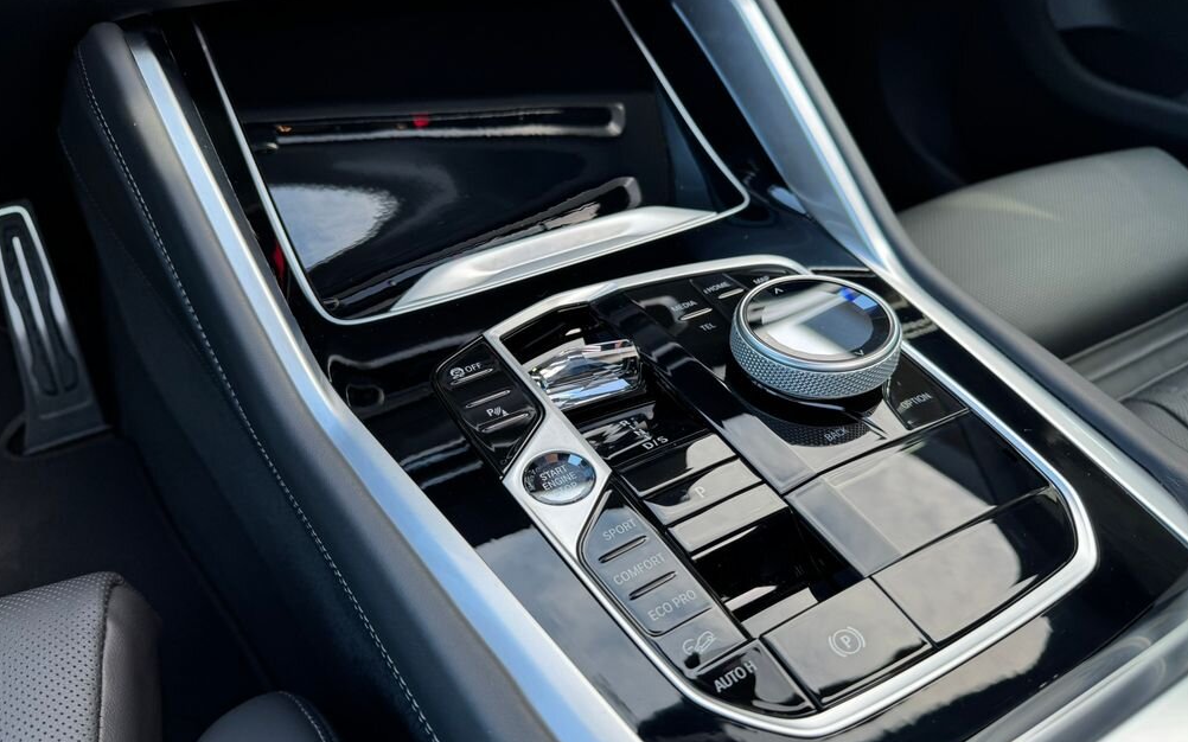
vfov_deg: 47.6
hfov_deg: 70.4
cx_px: 599
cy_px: 391
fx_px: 842
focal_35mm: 26
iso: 64
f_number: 1.78
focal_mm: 6.76
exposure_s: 1/122
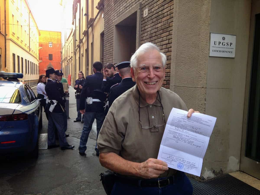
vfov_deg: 42.9
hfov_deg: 55.4
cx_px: 130
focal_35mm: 33
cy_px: 98
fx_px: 248
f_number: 2.4
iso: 80
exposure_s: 1/120
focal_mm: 4.1
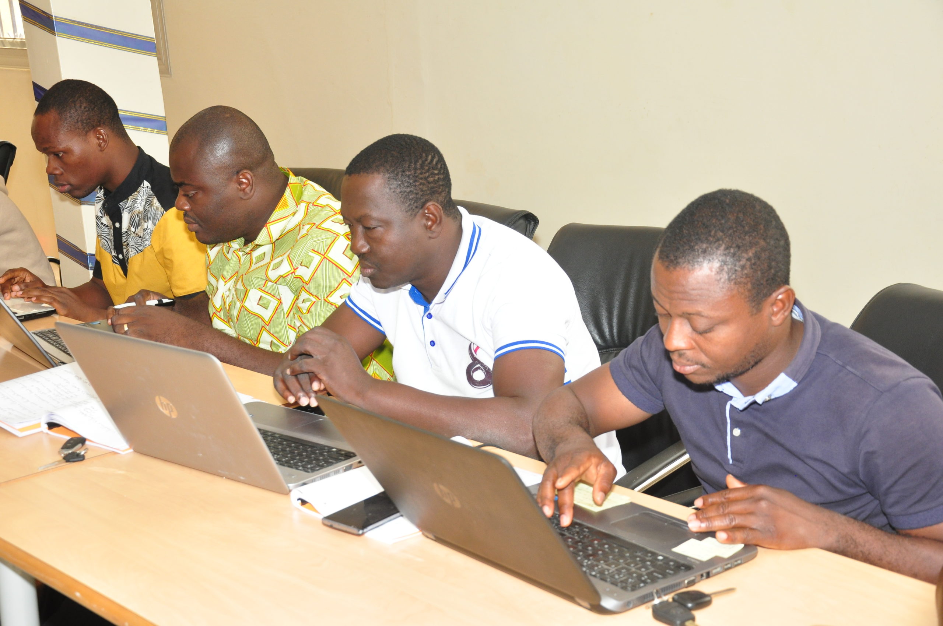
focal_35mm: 57
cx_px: 472
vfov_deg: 23.7
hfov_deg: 35.1
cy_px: 313
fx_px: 1491
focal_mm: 38
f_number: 5.6
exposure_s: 1/60
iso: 800
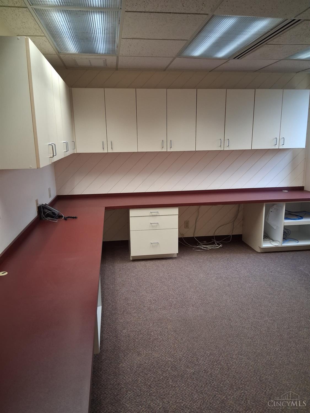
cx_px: 155
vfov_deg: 67.3
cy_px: 206
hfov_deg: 53.1
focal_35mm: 26
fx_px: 310
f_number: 1.8
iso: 250
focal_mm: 3.98
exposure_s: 1/50
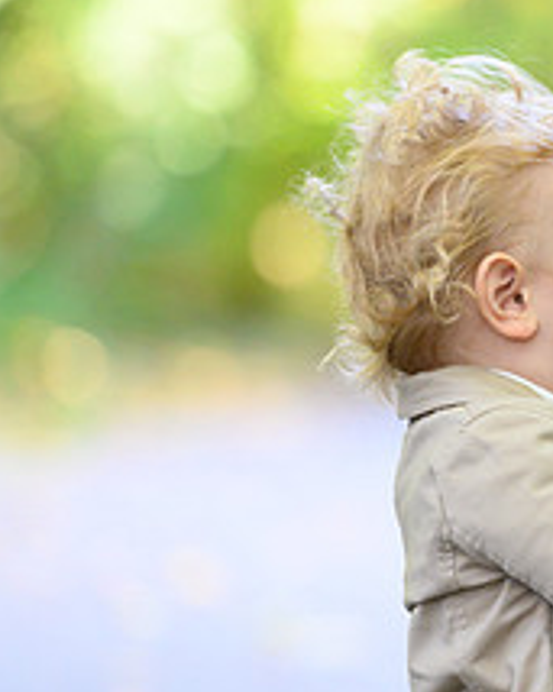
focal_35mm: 433
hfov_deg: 3.6
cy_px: 272
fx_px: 8865
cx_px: 802
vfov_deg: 4.5
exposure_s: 1/200
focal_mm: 170
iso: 1600
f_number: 3.2
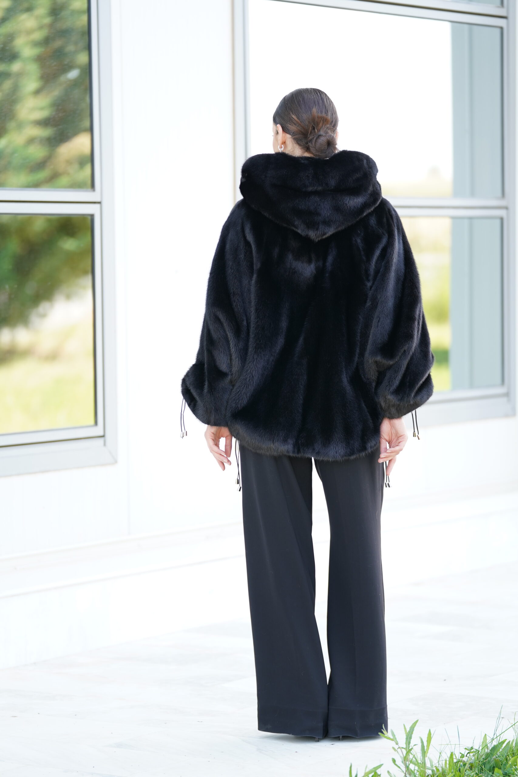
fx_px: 2740
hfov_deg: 10.8
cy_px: 388
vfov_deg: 16.1
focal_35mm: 127
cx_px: 259
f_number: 2.8
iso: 250
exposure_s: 1/250
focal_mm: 127
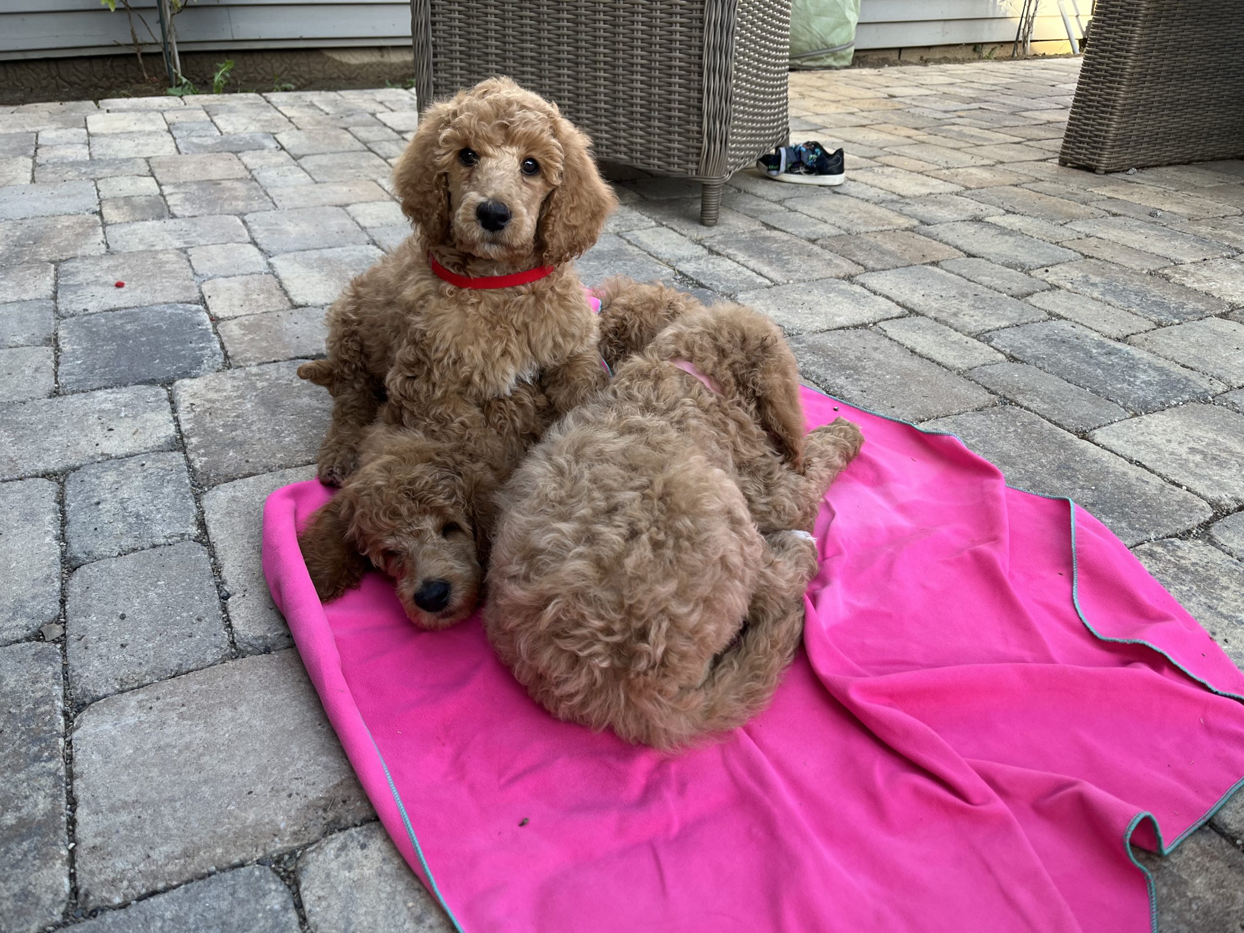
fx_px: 934
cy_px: 466
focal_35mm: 26
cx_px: 622
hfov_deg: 67.3
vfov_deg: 53.1
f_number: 1.6
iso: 40
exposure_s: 1/250
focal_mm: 5.1
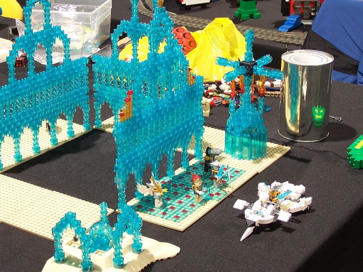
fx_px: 807
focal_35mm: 77
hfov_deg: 25.3
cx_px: 160
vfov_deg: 19.1
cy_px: 124
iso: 80
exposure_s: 1/3
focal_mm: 9.8
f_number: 3.1
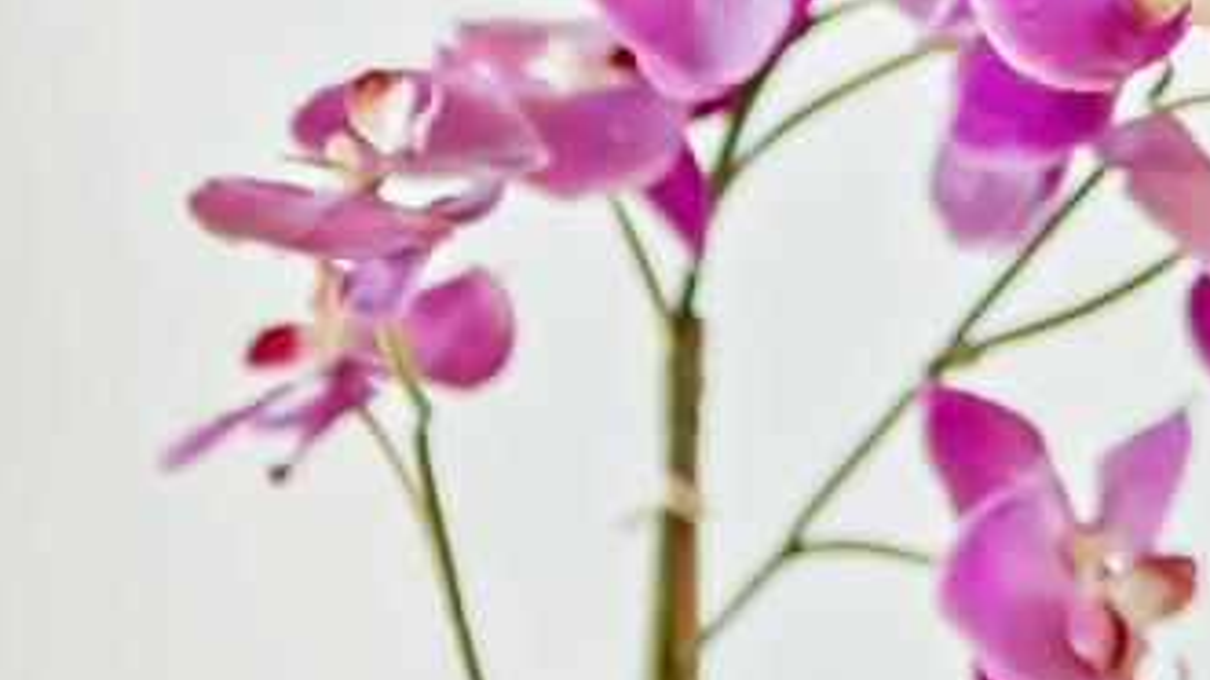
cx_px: -1331
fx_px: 8821
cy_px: 1824
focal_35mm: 275
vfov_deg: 4.3
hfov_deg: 7.5
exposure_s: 1/100
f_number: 1.8
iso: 64
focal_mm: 58
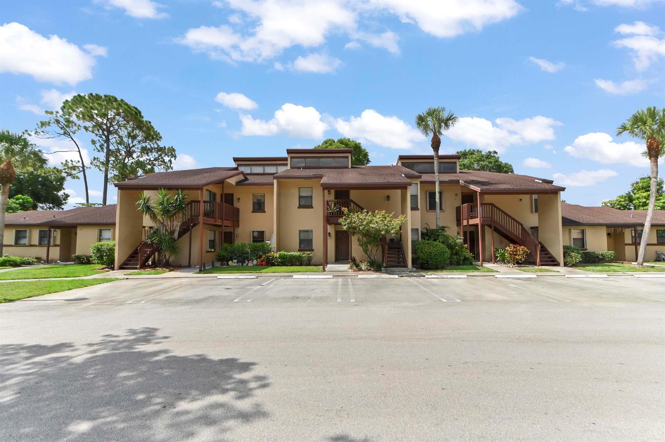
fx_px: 314
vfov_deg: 70.3
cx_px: 332
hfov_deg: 93.3
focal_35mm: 17
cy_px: 221
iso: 400
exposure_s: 1/1600
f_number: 9
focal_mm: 17
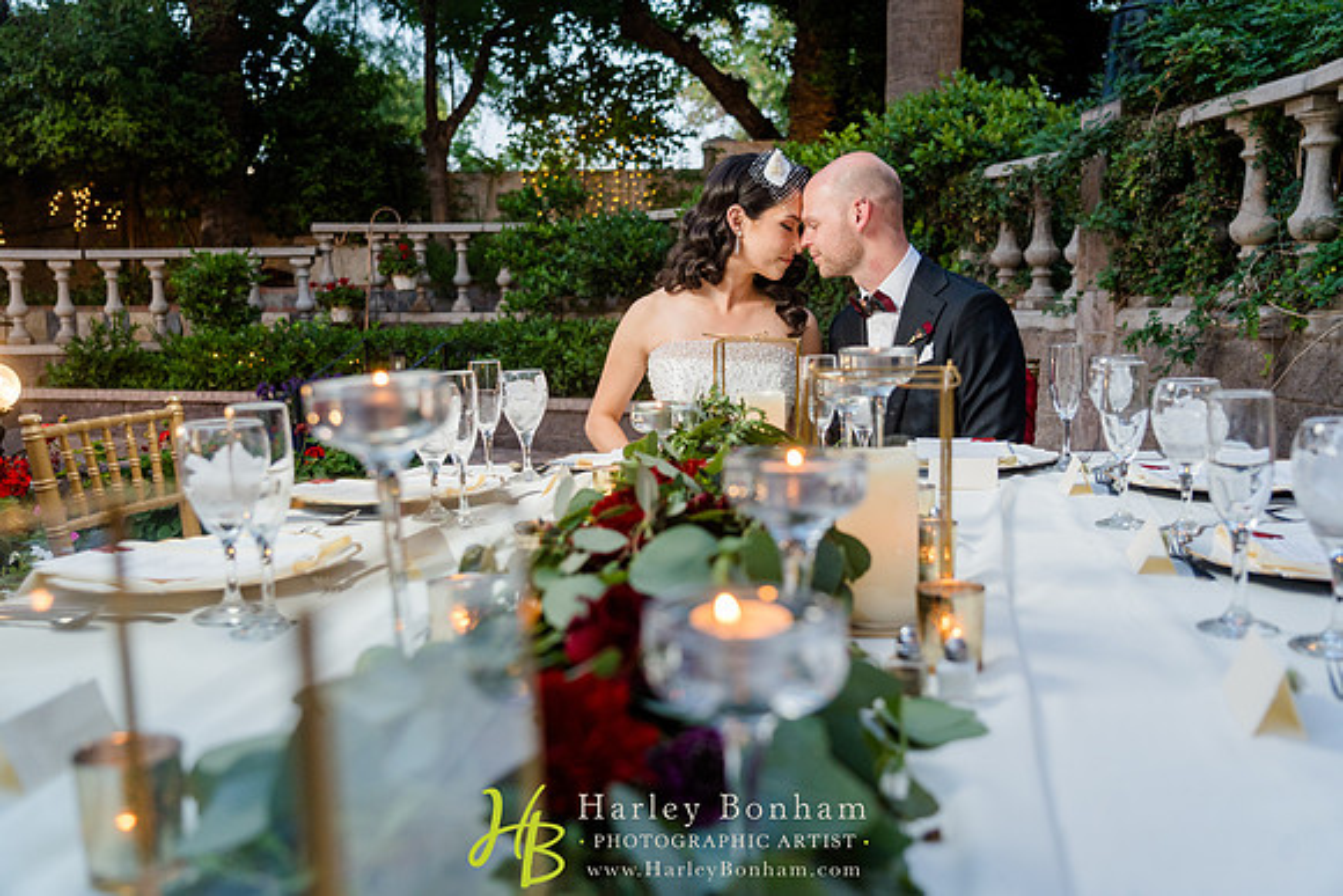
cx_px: 672
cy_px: 448
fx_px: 1194
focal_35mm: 32
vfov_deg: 41.1
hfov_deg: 58.7
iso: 800
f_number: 4
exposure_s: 1/80
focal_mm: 32
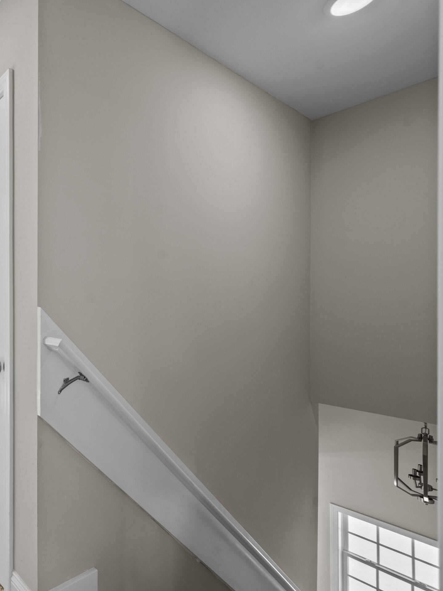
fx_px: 358
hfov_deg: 52.1
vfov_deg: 79.0
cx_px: 11
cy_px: 305
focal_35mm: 21
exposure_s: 1/15
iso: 640
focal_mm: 14
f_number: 7.1
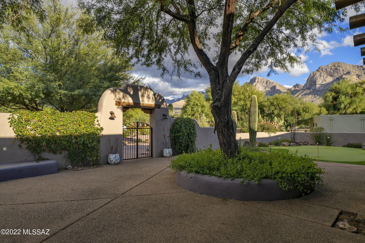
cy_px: 122
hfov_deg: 78.6
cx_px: 182
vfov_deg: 57.2
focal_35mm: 22
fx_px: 223
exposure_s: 1/160
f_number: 9
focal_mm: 22
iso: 100
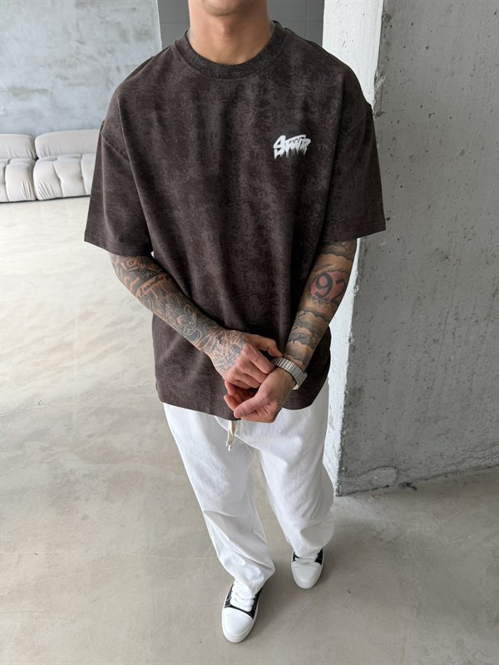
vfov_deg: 71.6
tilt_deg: -30.2
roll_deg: +1.7
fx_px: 461
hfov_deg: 56.8
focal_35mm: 24
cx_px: 250
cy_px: 332
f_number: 1.78
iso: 100
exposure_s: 1/121
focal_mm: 6.76
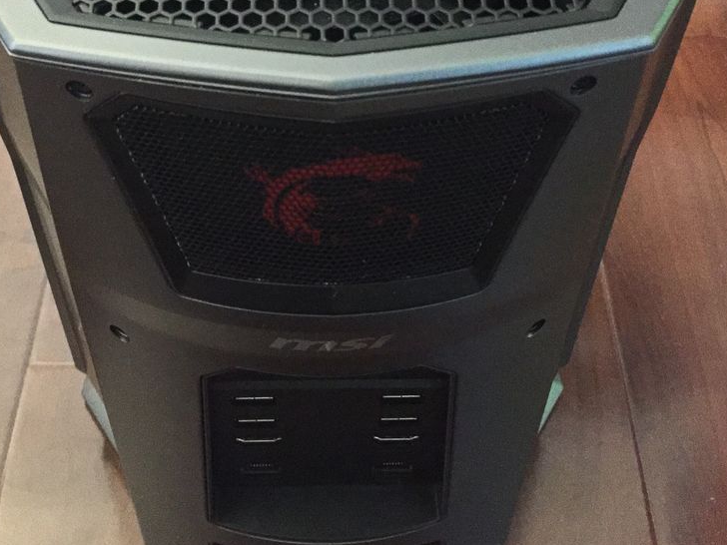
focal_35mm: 51
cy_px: 134
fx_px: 1071
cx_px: 327
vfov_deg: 28.1
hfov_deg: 37.5
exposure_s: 1/15
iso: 1250
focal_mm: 4.15
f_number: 2.2
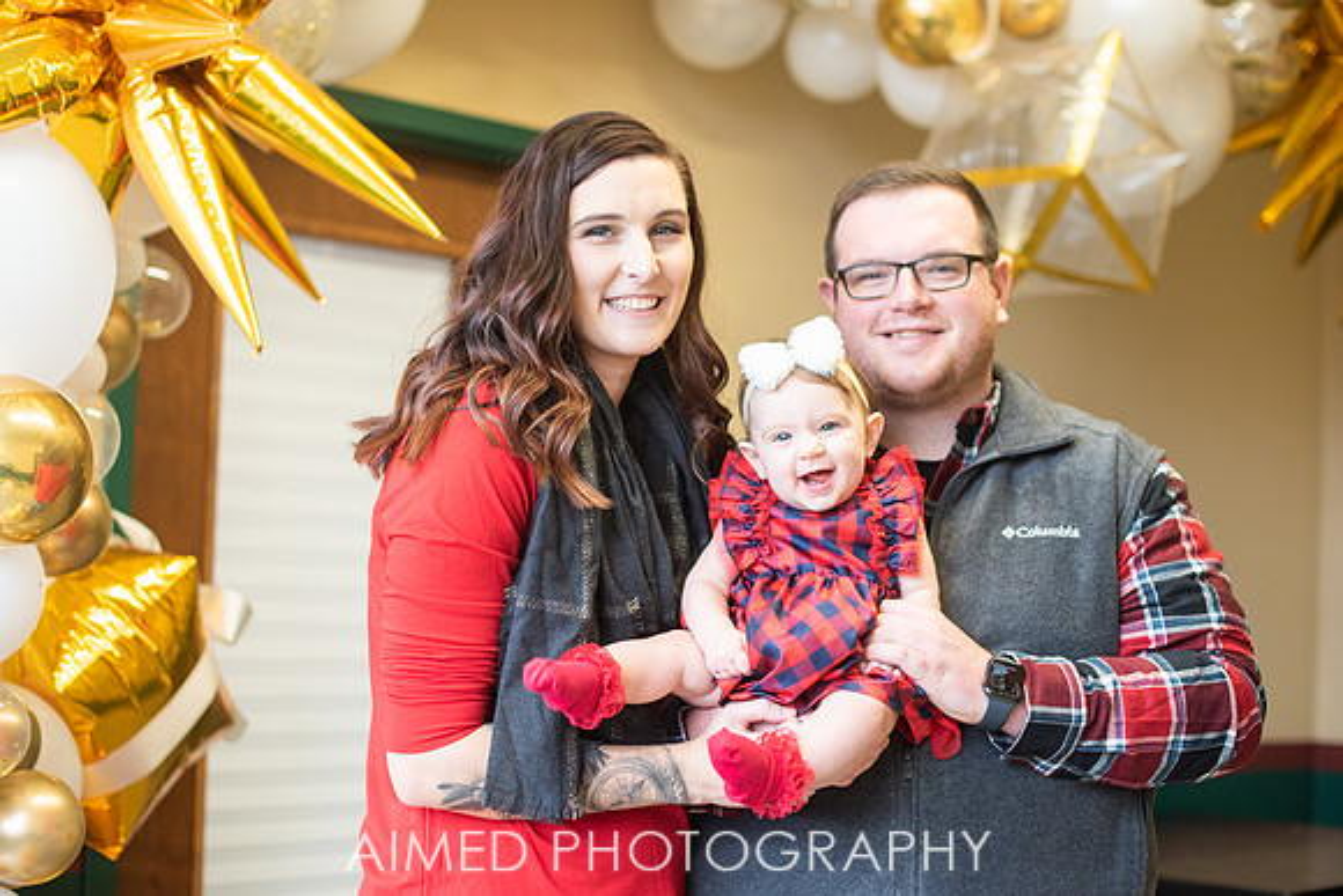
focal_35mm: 54
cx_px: 672
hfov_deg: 37.0
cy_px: 482
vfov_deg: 25.2
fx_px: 2007
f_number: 2.5
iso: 500
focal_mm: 50
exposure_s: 1/250
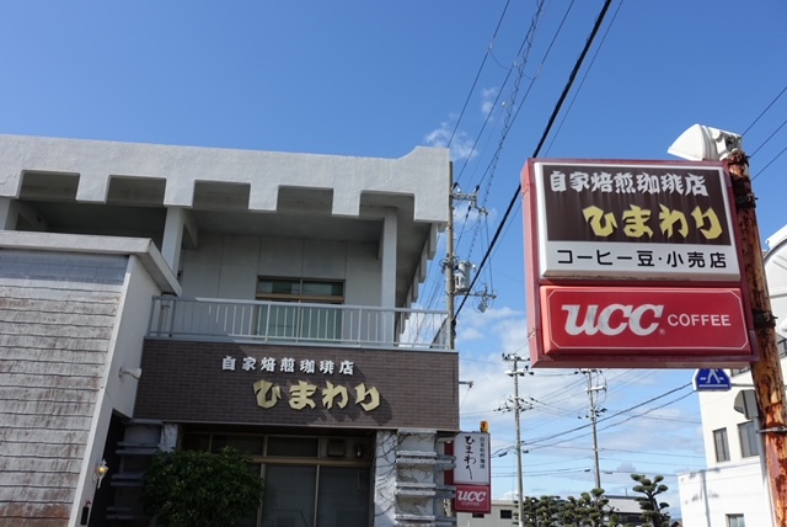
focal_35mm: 33
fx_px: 722
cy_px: 264
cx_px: 394
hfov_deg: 57.2
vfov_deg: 40.0
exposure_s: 1/500
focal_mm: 11.93
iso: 125
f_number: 5.6
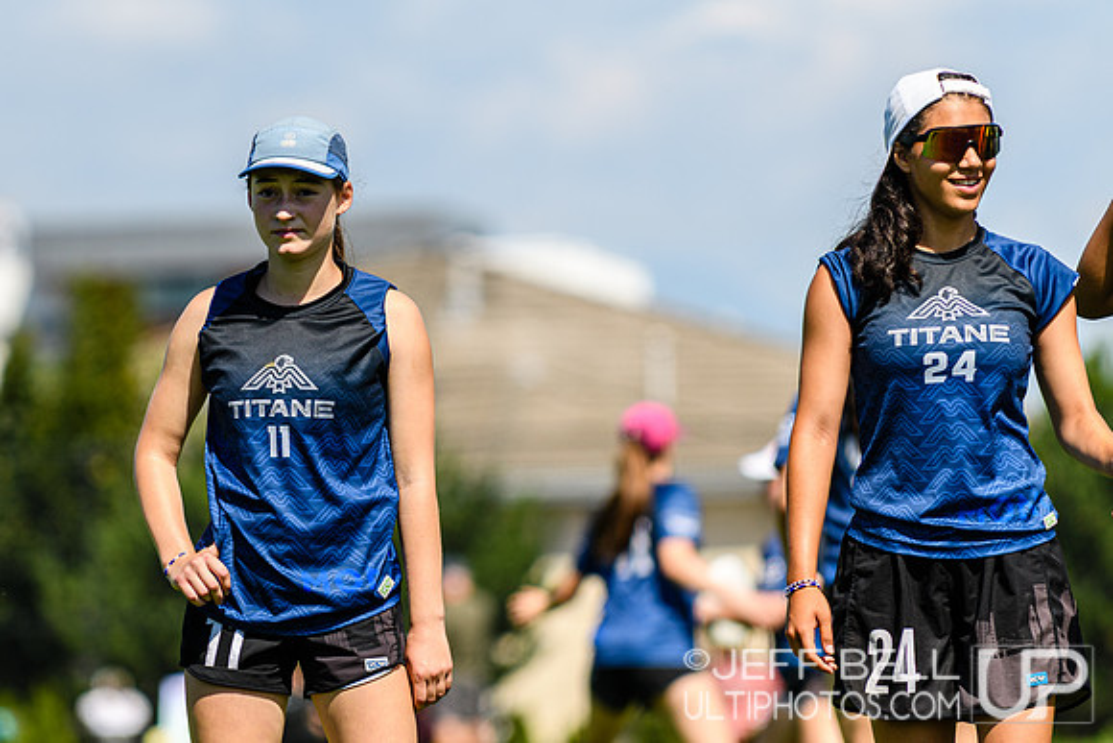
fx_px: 12245
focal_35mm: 396
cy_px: 372
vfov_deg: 3.5
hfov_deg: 5.2
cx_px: 378
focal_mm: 200
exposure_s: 1/1250
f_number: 3.2
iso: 100
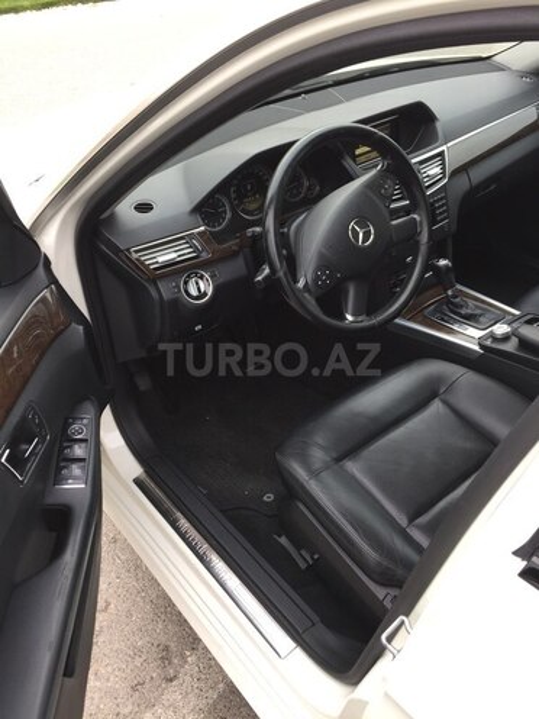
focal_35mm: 29
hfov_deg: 48.2
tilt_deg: -35.9
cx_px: 270
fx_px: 602
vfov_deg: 61.7
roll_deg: +2.4
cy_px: 360
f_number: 2.2
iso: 32
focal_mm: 4.15
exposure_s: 1/100
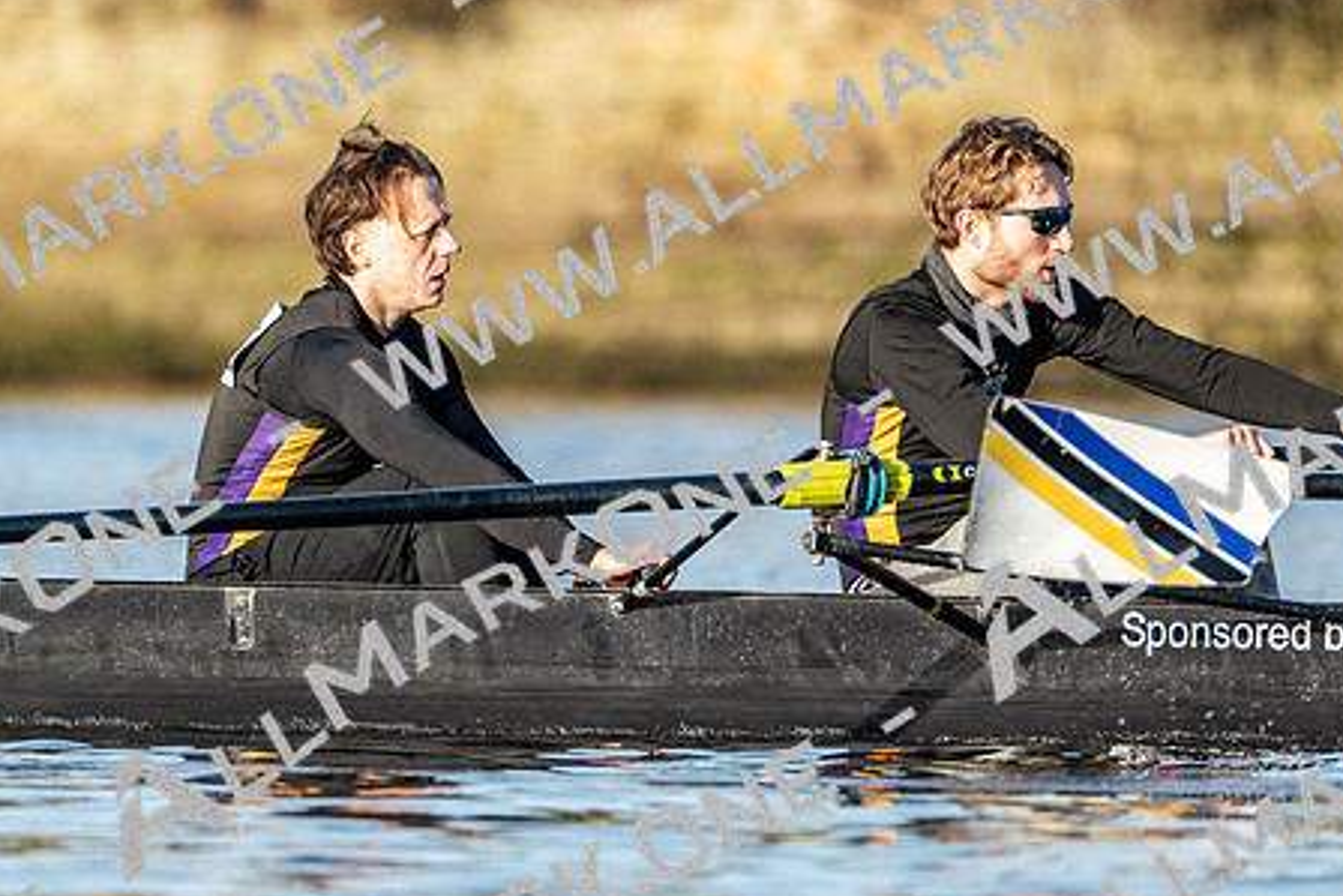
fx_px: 28957
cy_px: 418
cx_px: 722
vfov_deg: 1.8
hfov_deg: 2.7
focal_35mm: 776
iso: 1000
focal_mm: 600
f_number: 6.3
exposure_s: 1/2000
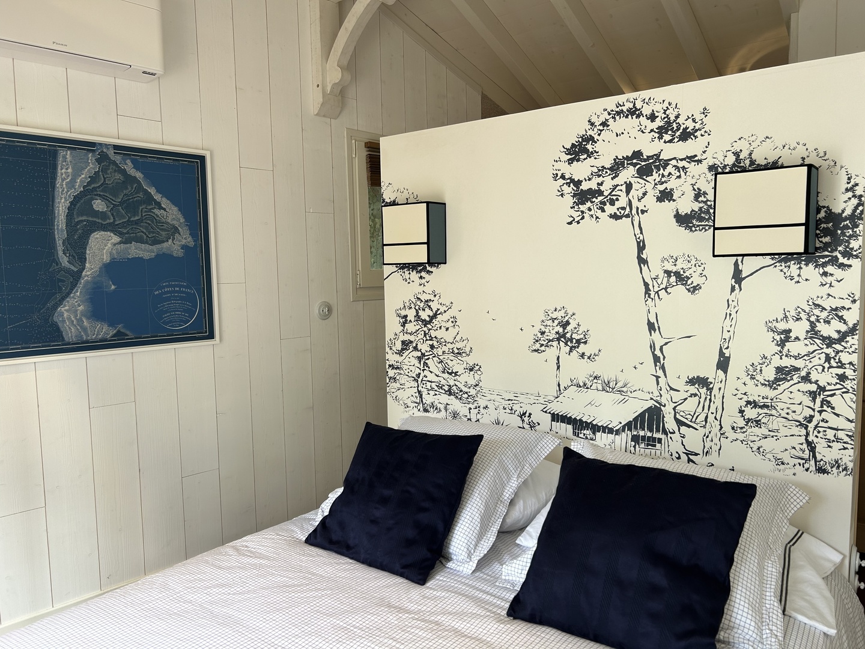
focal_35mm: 26
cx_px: 432
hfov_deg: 67.3
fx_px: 650
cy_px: 324
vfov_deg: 53.1
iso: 50
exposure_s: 1/121
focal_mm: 5.7
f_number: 1.5
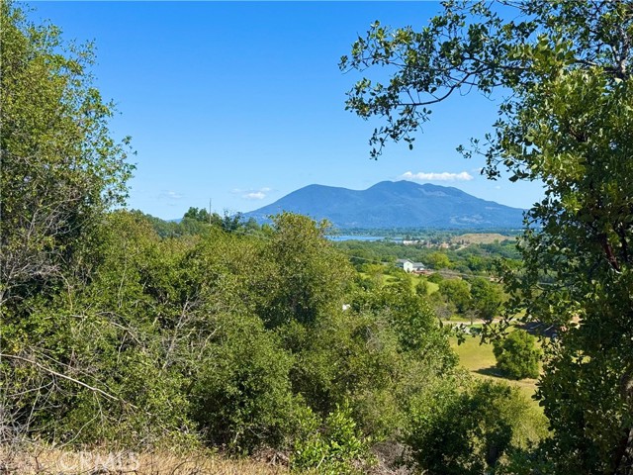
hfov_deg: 39.7
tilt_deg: -0.8
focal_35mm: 48
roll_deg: -0.1
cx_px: 316
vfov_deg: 30.3
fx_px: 878
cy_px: 238
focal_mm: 6.76
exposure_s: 1/4587
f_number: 1.78
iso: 64
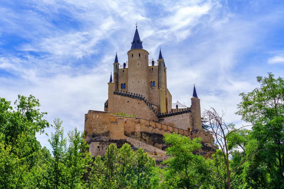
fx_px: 323
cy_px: 94
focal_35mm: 41
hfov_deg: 47.4
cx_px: 142
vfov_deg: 32.6
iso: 100
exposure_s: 1/250
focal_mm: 41
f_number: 8
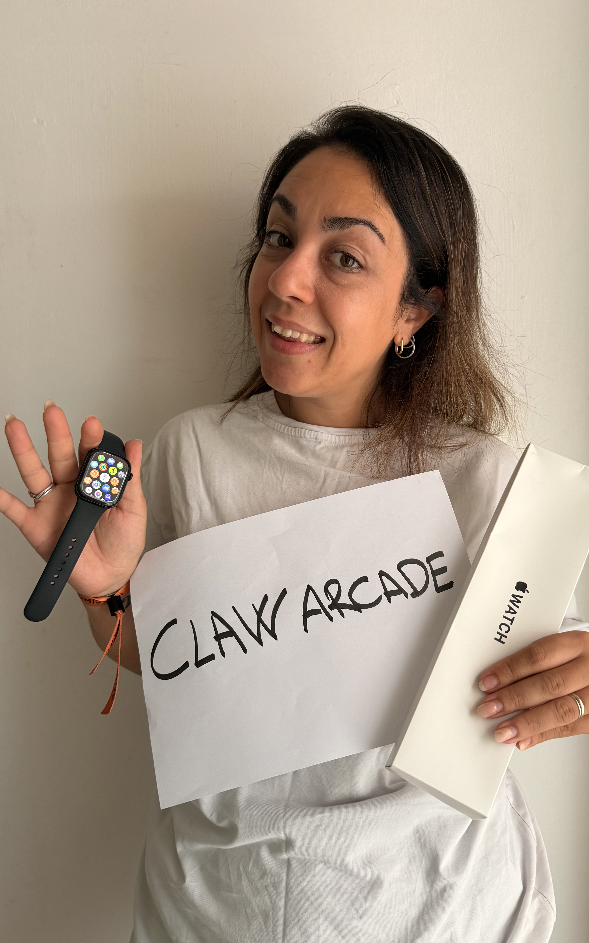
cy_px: 473
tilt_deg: -8.1
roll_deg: +0.6
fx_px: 719
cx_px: 315
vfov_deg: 66.5
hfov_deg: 44.5
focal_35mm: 28
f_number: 1.78
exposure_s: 1/120
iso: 200
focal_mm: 6.76
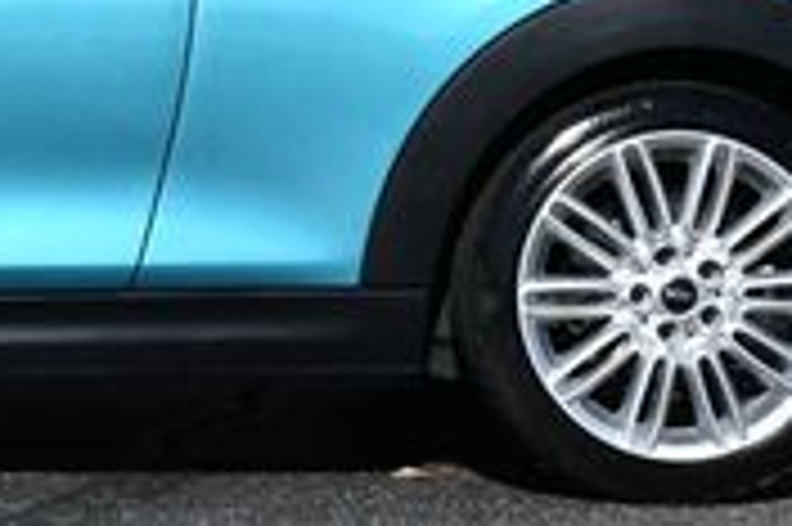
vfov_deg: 5.8
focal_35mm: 233
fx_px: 5121
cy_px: -301
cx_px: -243
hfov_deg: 8.7
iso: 100
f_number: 9
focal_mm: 32
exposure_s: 1/320
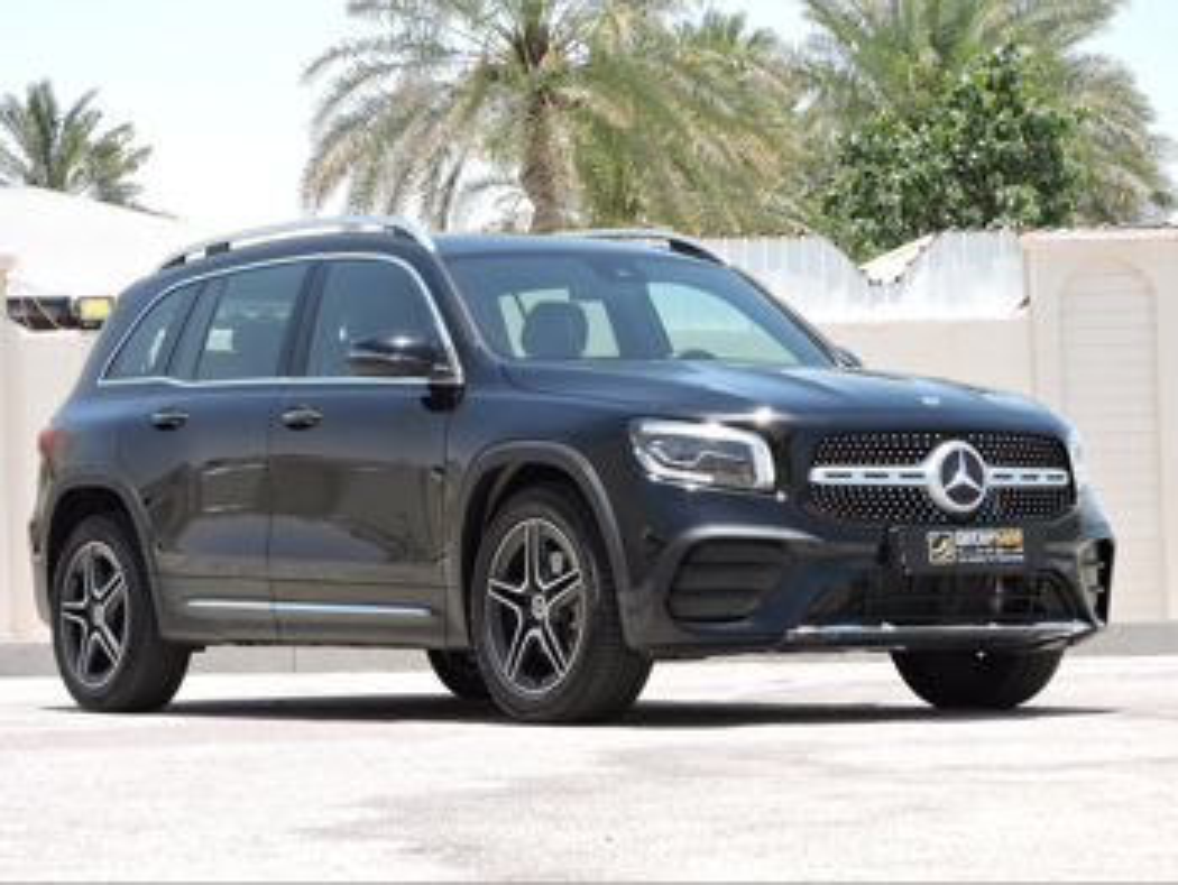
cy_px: 442
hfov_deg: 17.1
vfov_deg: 12.9
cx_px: 589
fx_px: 3916
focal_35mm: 115
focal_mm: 20.6
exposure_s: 1/320
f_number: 5
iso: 100
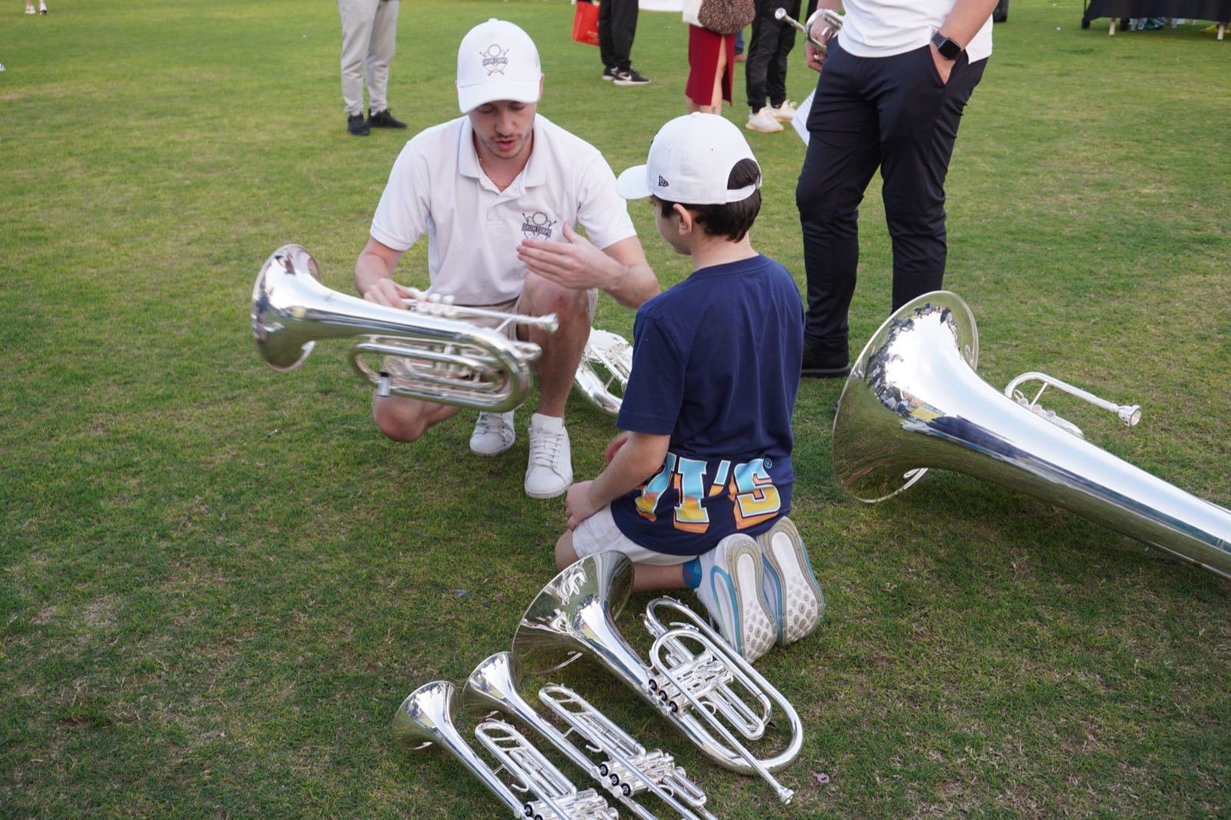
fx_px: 1231
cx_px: 616
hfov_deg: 53.1
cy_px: 410
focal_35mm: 36
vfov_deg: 36.9
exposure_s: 1/40
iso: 100
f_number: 5
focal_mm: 24
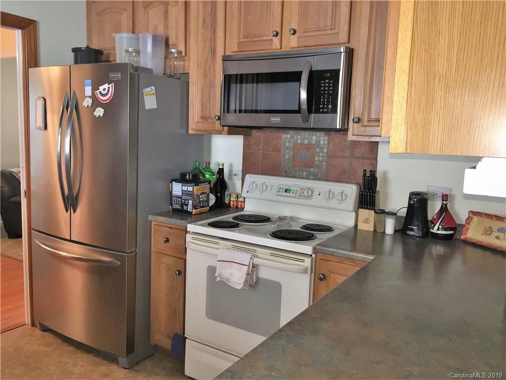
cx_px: 253
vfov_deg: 48.2
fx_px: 424
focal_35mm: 29
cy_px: 190
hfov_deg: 61.7
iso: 80
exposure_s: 1/24
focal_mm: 4.15
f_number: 2.2
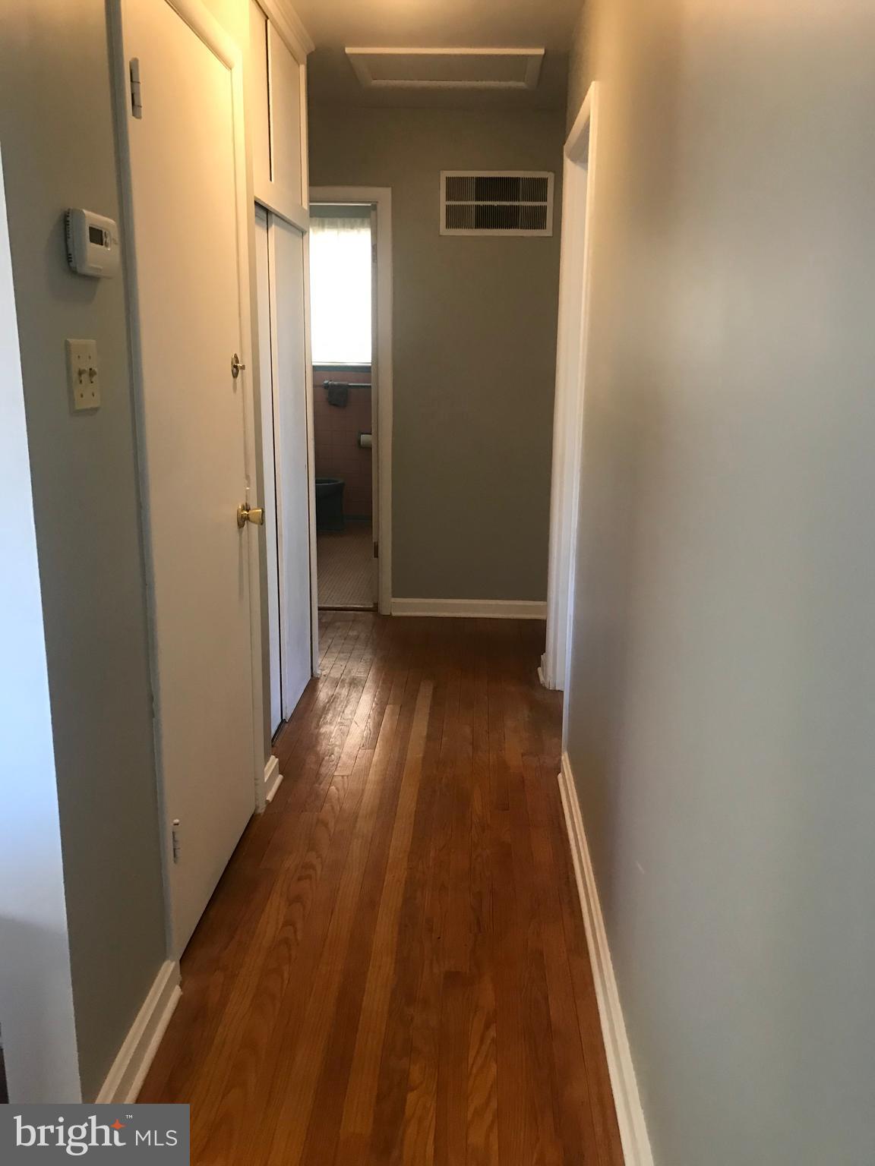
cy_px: 583
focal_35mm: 28
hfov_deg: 49.7
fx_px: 944
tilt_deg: -14.6
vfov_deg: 63.4
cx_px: 438
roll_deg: -0.6
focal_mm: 3.99
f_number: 1.8
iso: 64
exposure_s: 1/15
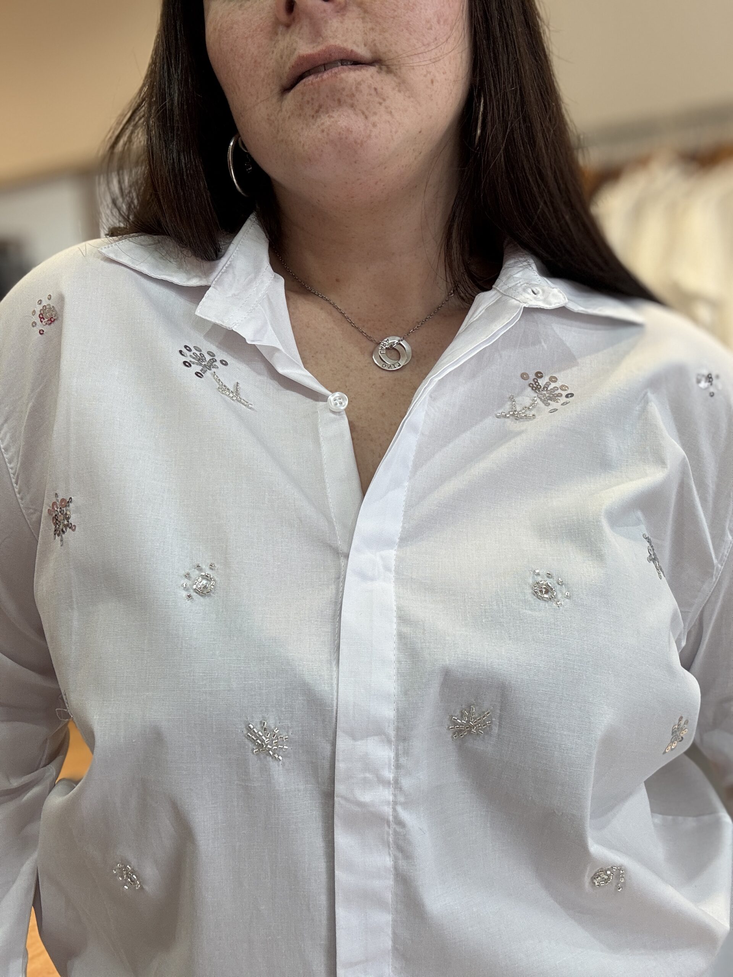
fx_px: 847
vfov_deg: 60.0
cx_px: 366
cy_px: 488
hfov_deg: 46.8
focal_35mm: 30
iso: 40
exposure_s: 1/50
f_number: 1.9
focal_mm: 2.69
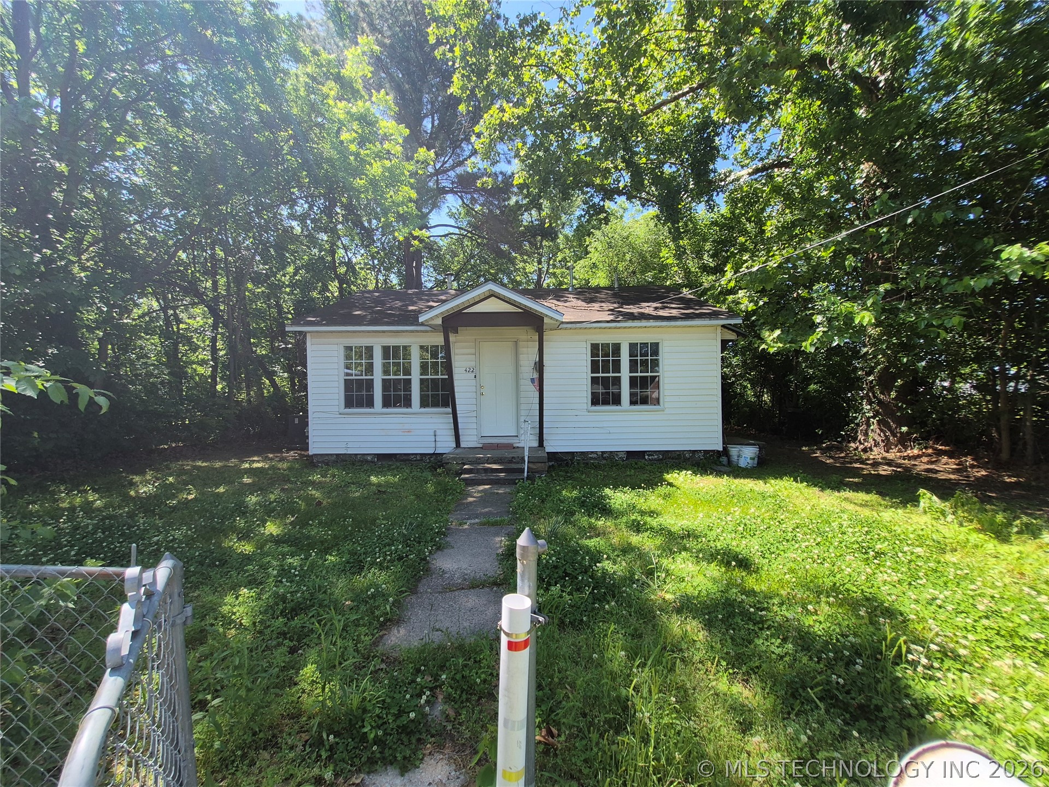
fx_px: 394
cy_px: 394
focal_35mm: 13
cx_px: 524
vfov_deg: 89.9
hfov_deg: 106.2
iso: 40
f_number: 2.2
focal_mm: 1.74
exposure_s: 1/381
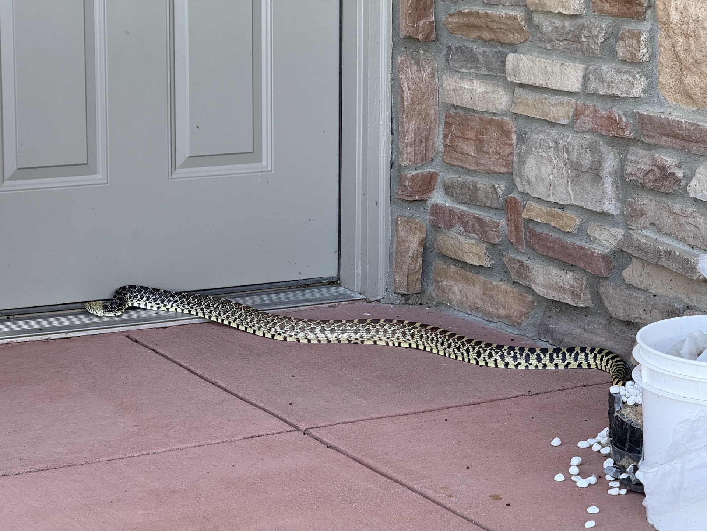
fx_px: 2451
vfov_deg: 12.3
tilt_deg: -9.8
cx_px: 354
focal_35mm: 120
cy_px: 266
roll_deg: -0.9
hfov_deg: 16.4
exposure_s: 1/141
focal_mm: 15.66
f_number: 2.8
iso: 50
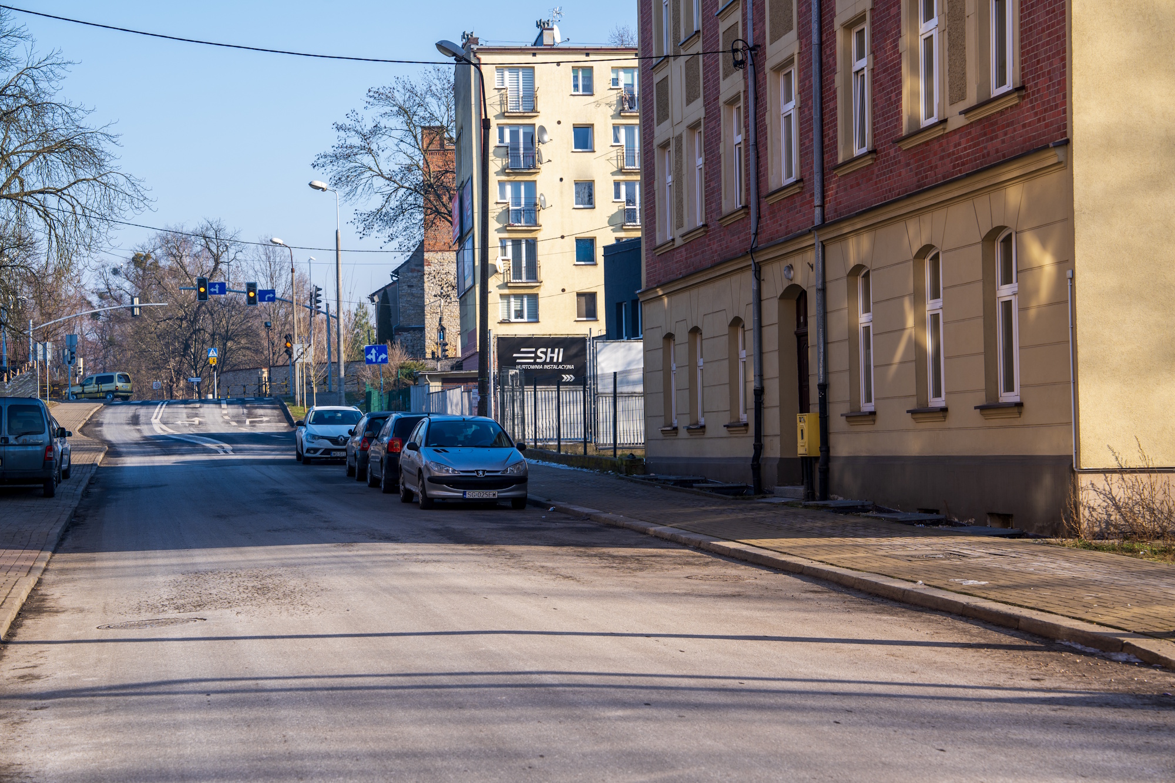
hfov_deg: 28.8
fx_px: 2284
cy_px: 392
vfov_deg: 19.5
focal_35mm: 70
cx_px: 588
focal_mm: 70
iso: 100
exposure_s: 1/200
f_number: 5.6
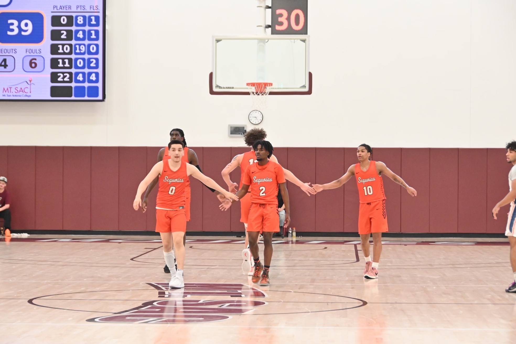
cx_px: 258
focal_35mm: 112
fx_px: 1605
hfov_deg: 18.3
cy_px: 172
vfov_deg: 12.2
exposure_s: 1/640
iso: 4000
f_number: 5.6
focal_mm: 75
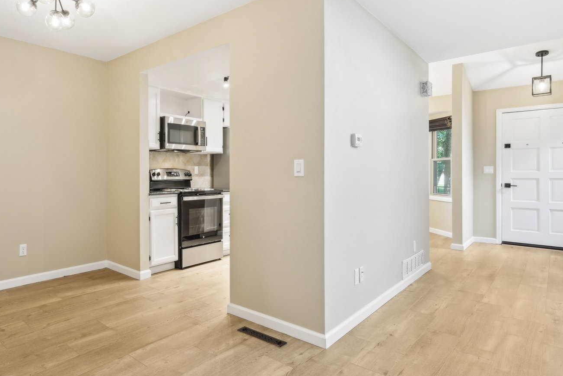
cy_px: 169
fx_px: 344
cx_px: 166
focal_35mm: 22
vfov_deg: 57.1
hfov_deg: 74.9
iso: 400
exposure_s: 1/4
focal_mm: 14
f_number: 8
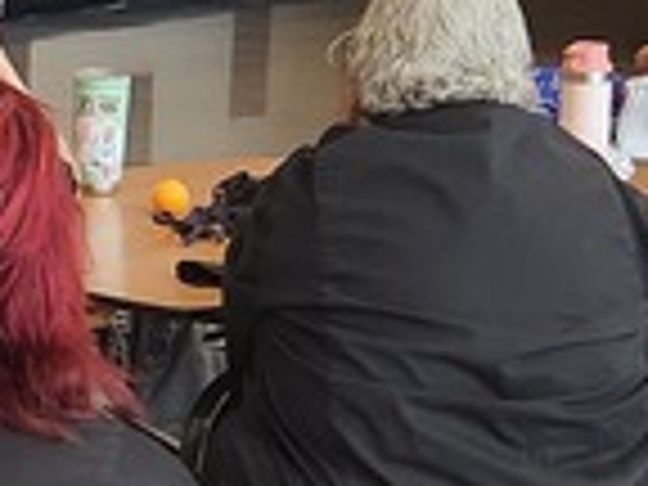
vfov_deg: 9.1
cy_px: 324
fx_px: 3051
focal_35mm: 163
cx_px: -626
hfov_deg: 11.1
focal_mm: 5.4
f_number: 1.8
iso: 250
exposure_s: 1/180
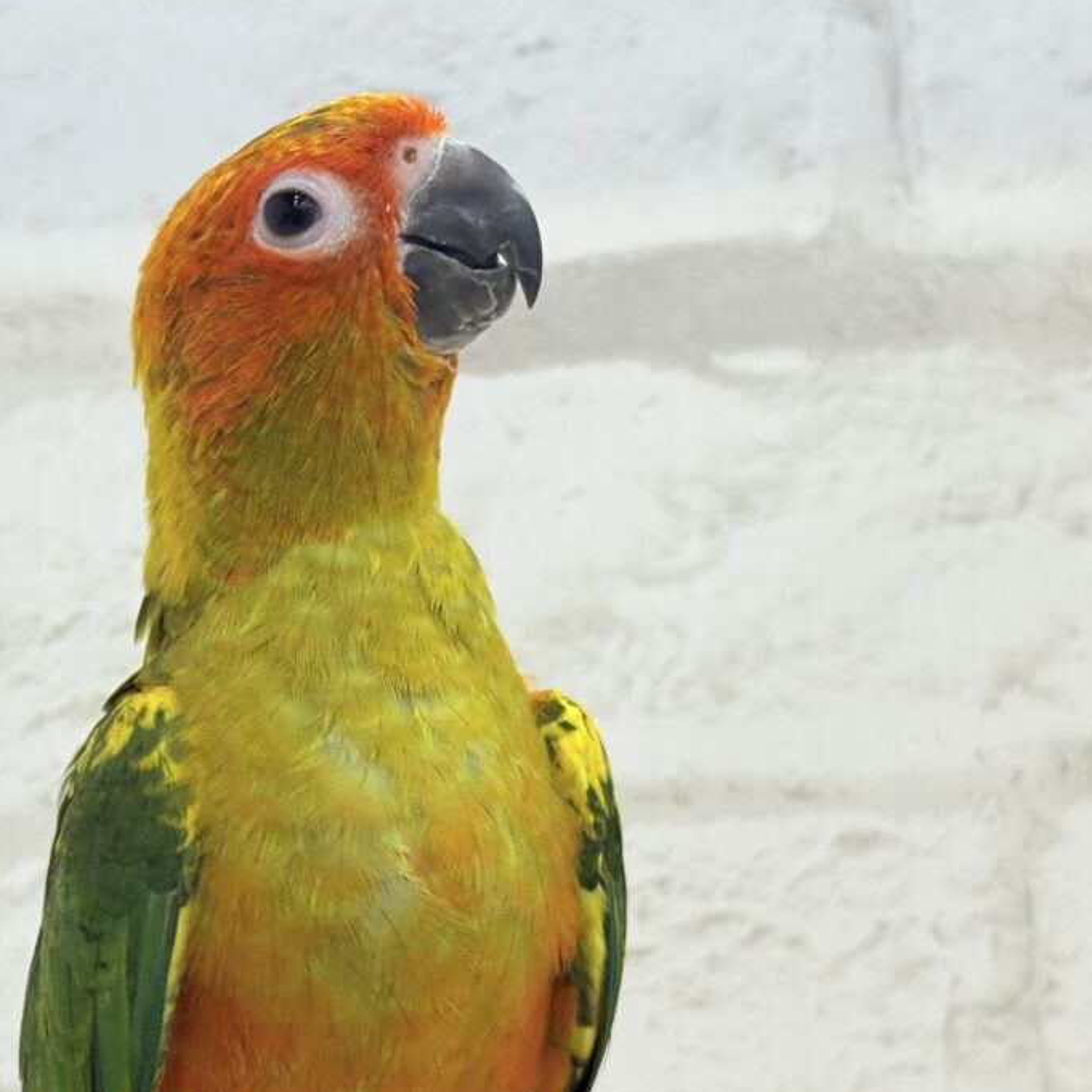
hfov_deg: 21.4
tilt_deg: +7.0
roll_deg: +5.5
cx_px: 446
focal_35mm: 81
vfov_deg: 21.3
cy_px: 706
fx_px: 2891
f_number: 1.6
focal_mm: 5.96
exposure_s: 1/100
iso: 80
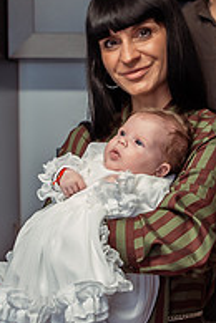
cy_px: 135
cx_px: 143
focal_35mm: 84
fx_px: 756
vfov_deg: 24.2
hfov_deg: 16.2
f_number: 3.2
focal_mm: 24
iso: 1000
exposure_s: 1/125
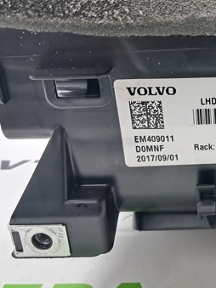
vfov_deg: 37.4
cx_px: 243
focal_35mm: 51
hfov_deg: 26.1
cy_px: 118
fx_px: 425
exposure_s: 1/50
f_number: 1.8
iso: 100
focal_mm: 4
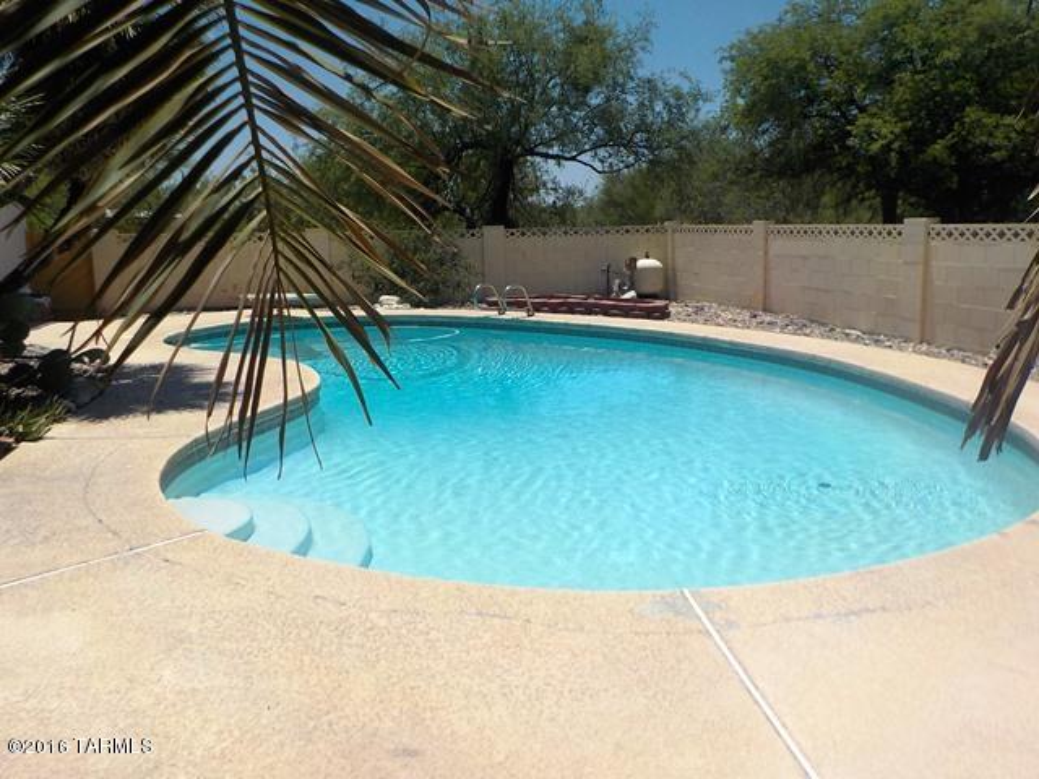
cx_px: 520
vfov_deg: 46.8
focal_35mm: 30
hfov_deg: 60.0
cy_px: 390
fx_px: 900
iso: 125
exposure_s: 1/800
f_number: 6.6
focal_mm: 4.1
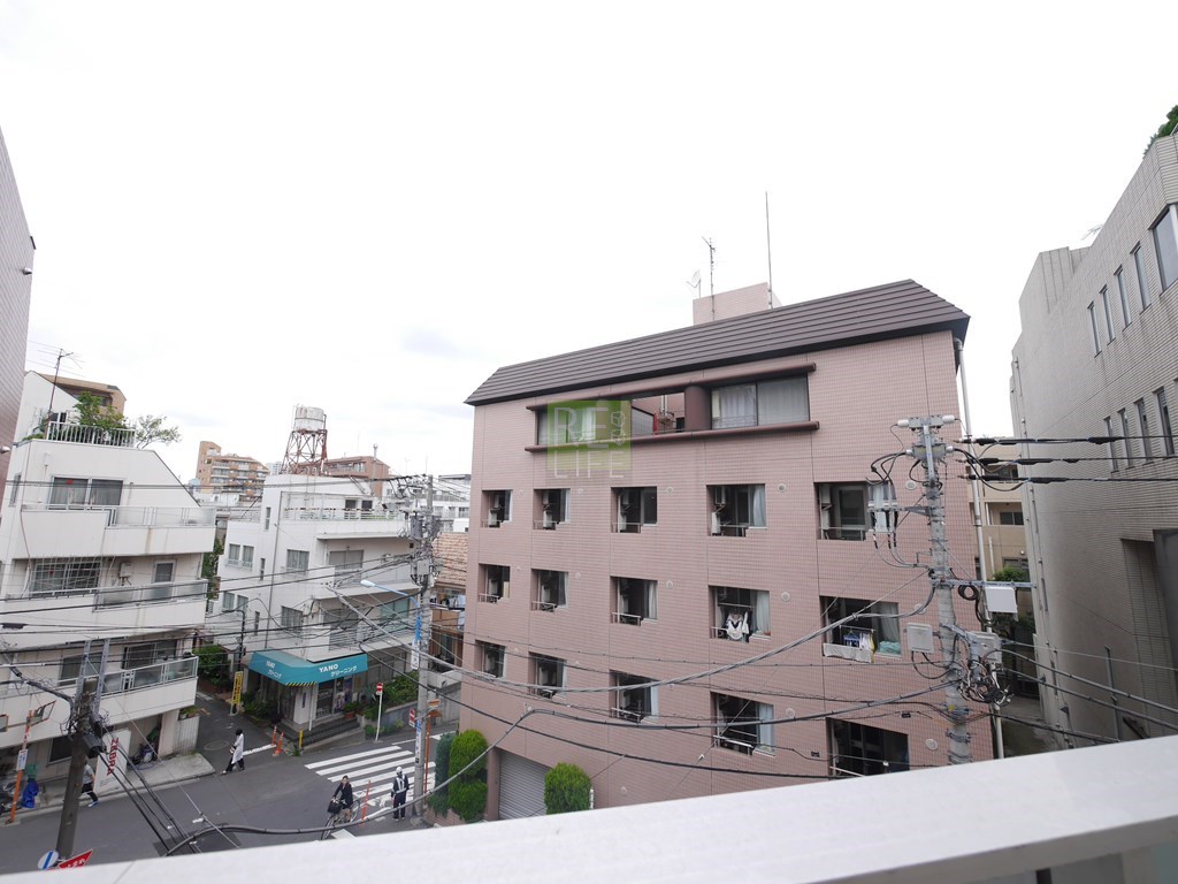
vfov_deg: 85.7
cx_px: 589
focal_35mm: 14
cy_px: 442
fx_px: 476
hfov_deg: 102.1
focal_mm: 7
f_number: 5.6
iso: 160
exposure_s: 1/160
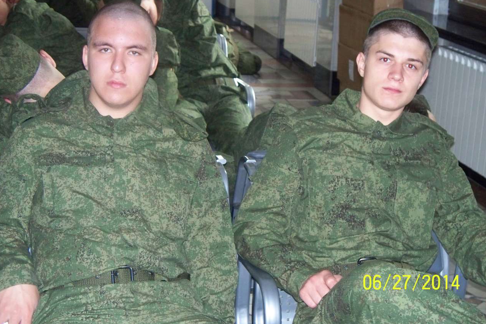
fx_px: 1134
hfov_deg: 24.2
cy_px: 144
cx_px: 243
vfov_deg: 16.3
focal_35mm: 84
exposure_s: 1/50
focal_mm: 16.86
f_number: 3.4
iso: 400
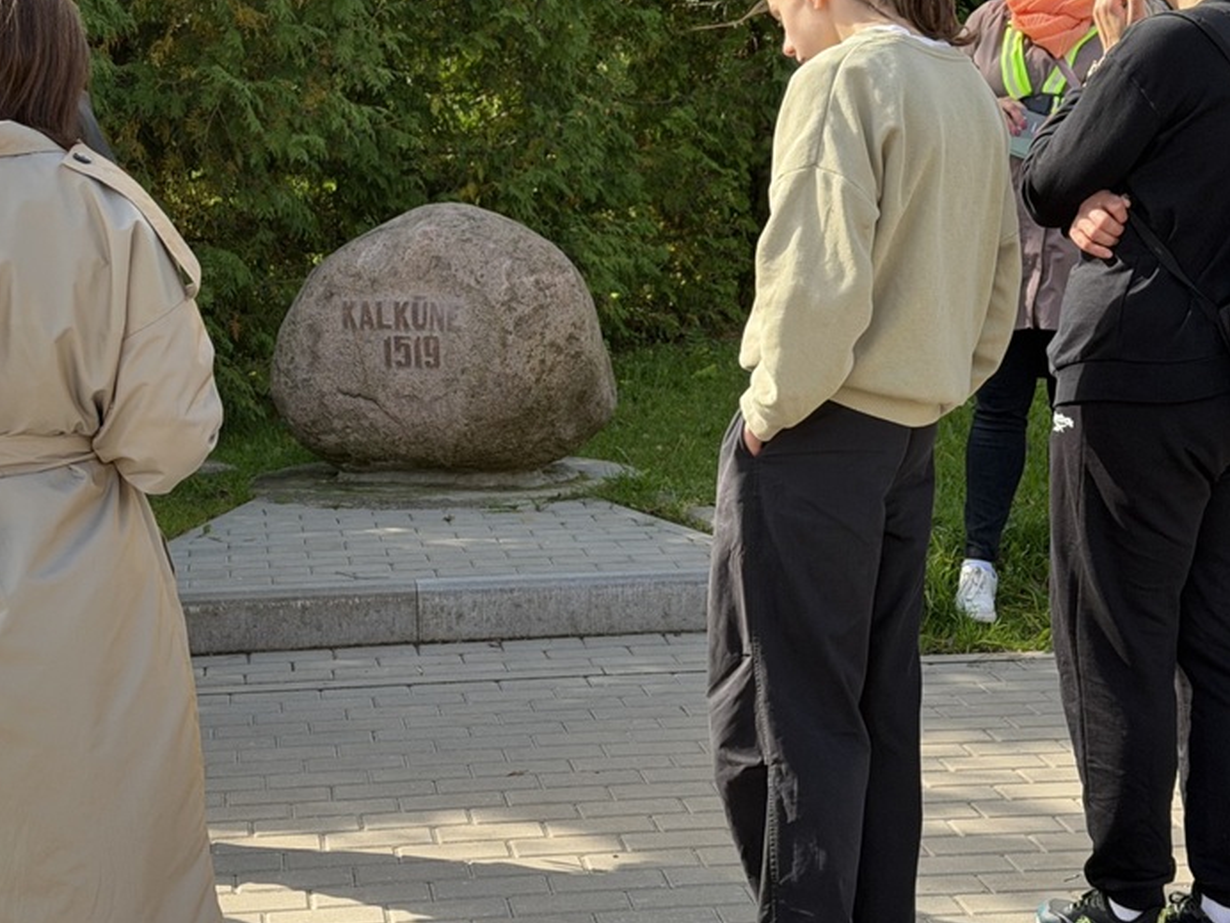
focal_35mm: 71
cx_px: 512
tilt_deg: -6.2
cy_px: 400
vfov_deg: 20.7
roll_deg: -0.6
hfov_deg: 27.4
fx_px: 2523
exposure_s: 1/1353
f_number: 1.78
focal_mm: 6.76
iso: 64
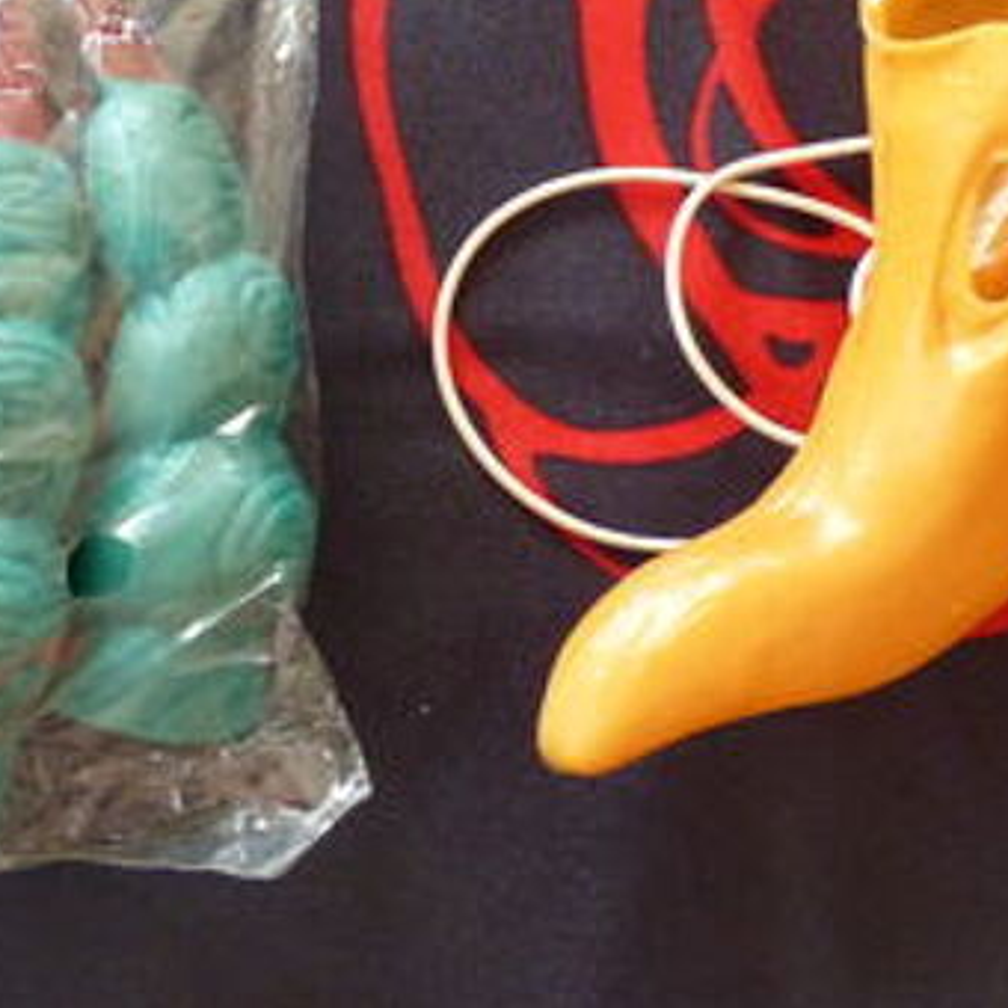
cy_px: 89
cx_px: 418
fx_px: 2141
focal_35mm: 65
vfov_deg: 25.6
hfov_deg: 26.4
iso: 400
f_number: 2.8
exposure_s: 1/13
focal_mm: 4.5
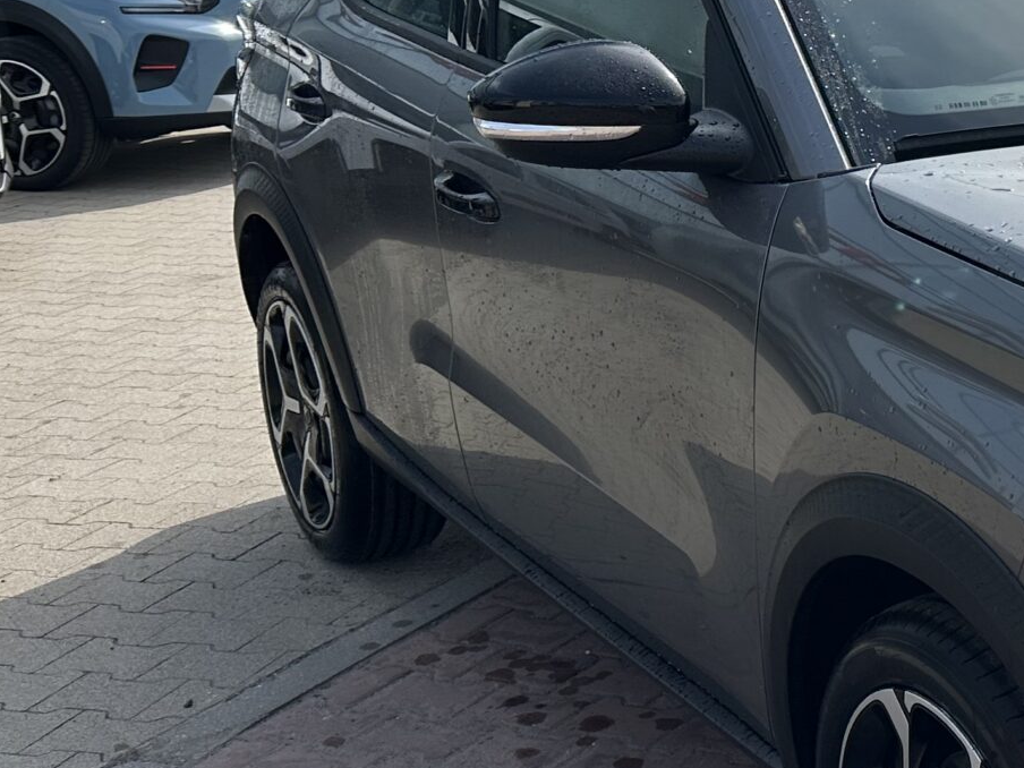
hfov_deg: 25.3
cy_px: 296
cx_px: 1264
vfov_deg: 21.6
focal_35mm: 68
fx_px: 2012
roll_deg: +2.7
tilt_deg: -12.5
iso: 80
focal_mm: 6.86
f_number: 1.78
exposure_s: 1/4762
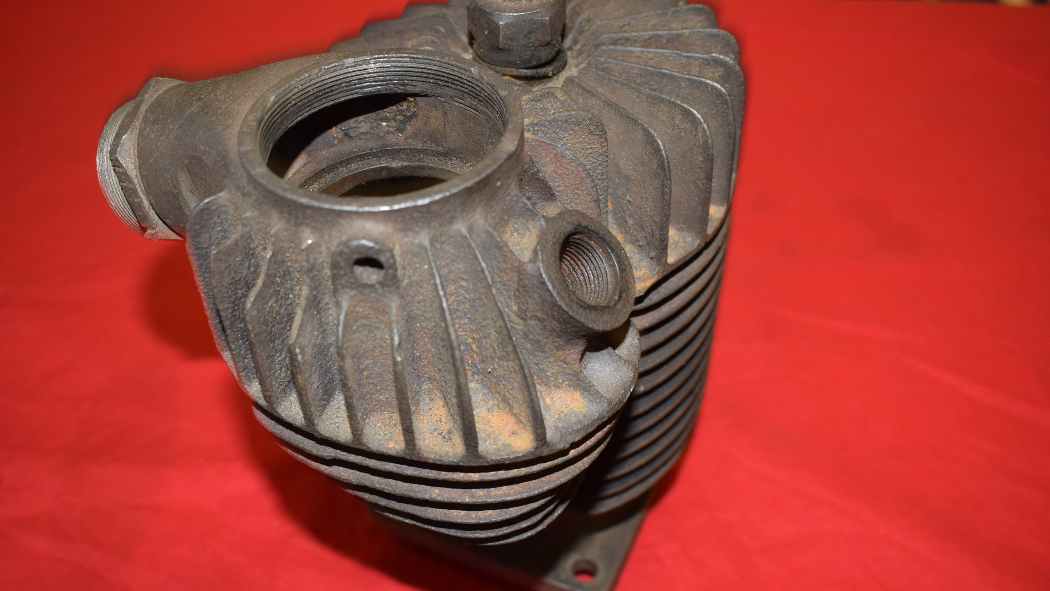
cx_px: 524
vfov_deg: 31.2
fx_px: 1058
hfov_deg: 52.8
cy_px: 337
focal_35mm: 38
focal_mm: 24
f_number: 5.6
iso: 400
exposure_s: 1/60
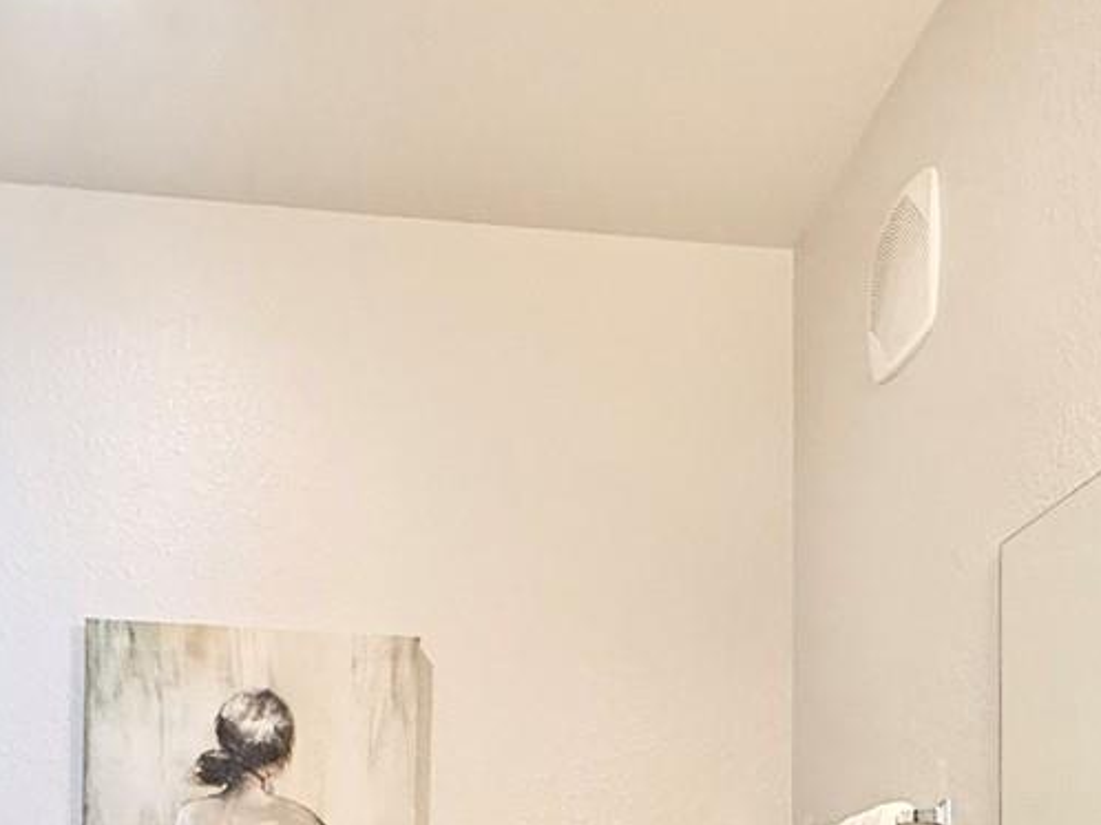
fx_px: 1431
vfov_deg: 27.7
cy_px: 1022
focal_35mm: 45
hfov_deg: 42.1
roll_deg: +0.0
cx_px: 544
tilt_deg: +0.2
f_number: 2.2
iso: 250
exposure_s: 1/60
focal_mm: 2.22
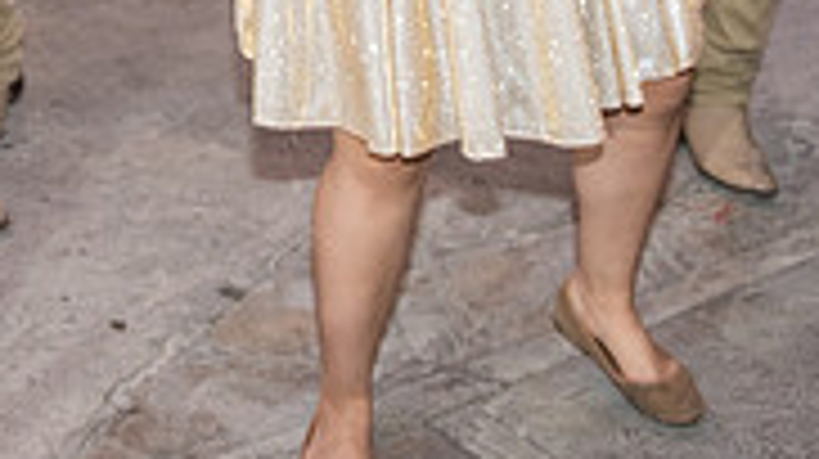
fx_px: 2105
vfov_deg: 11.5
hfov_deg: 21.6
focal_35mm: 97
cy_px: -380
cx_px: 94
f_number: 3.2
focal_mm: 29
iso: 800
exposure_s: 1/160
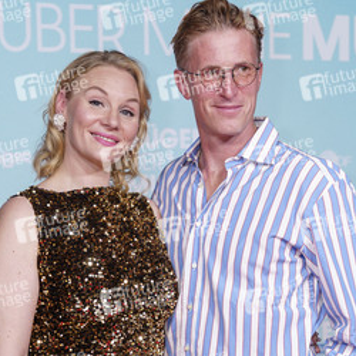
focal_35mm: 72
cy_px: 191
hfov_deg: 24.0
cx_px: 156
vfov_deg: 24.0
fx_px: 838
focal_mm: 47
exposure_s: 1/200
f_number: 3.2
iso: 800
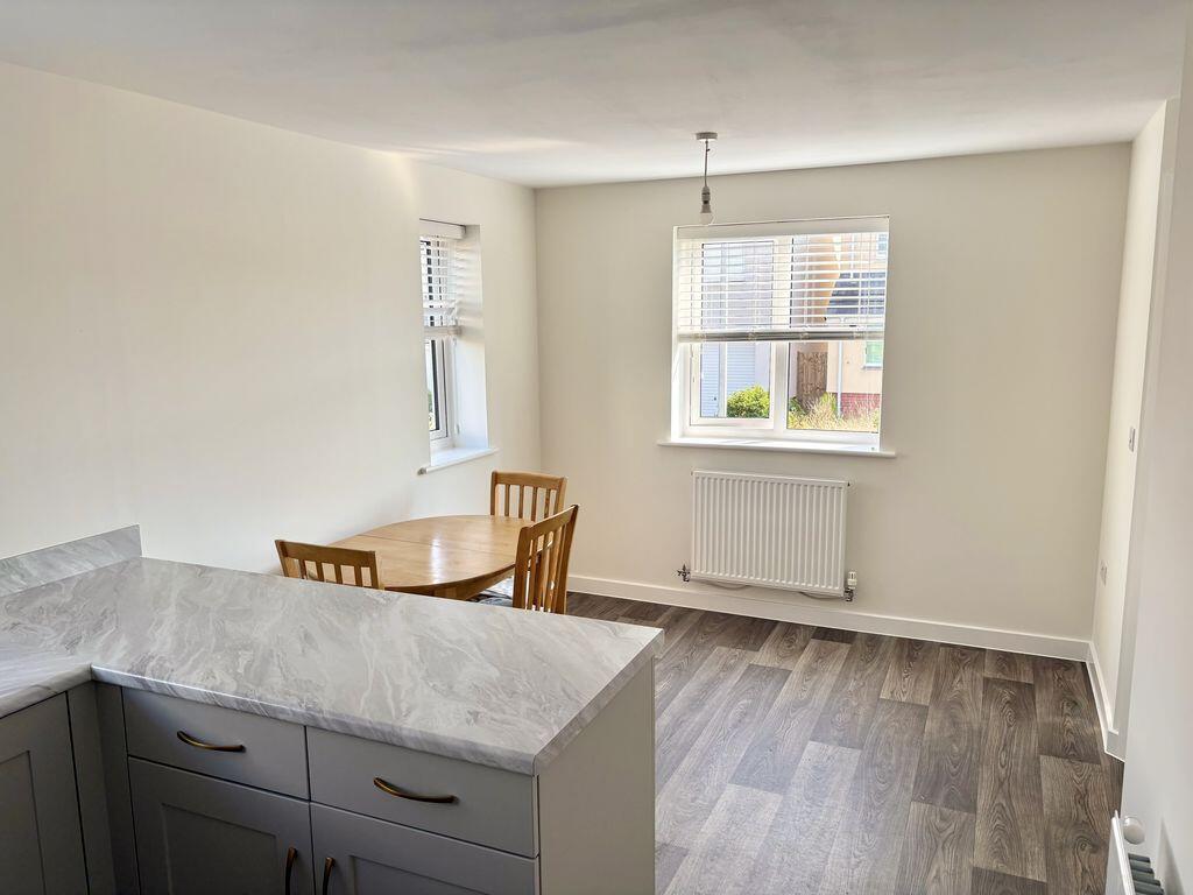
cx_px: 596
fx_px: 896
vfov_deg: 53.1
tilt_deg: -8.7
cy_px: 448
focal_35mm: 26
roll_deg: +1.2
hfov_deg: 67.3
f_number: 1.6
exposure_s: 1/450
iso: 64
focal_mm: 5.96
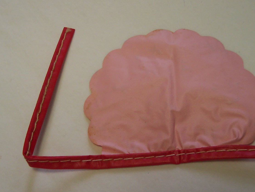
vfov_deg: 26.6
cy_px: 100
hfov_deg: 34.9
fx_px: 405
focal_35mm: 55
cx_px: 133
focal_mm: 5.6
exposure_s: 1/60
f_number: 2.8
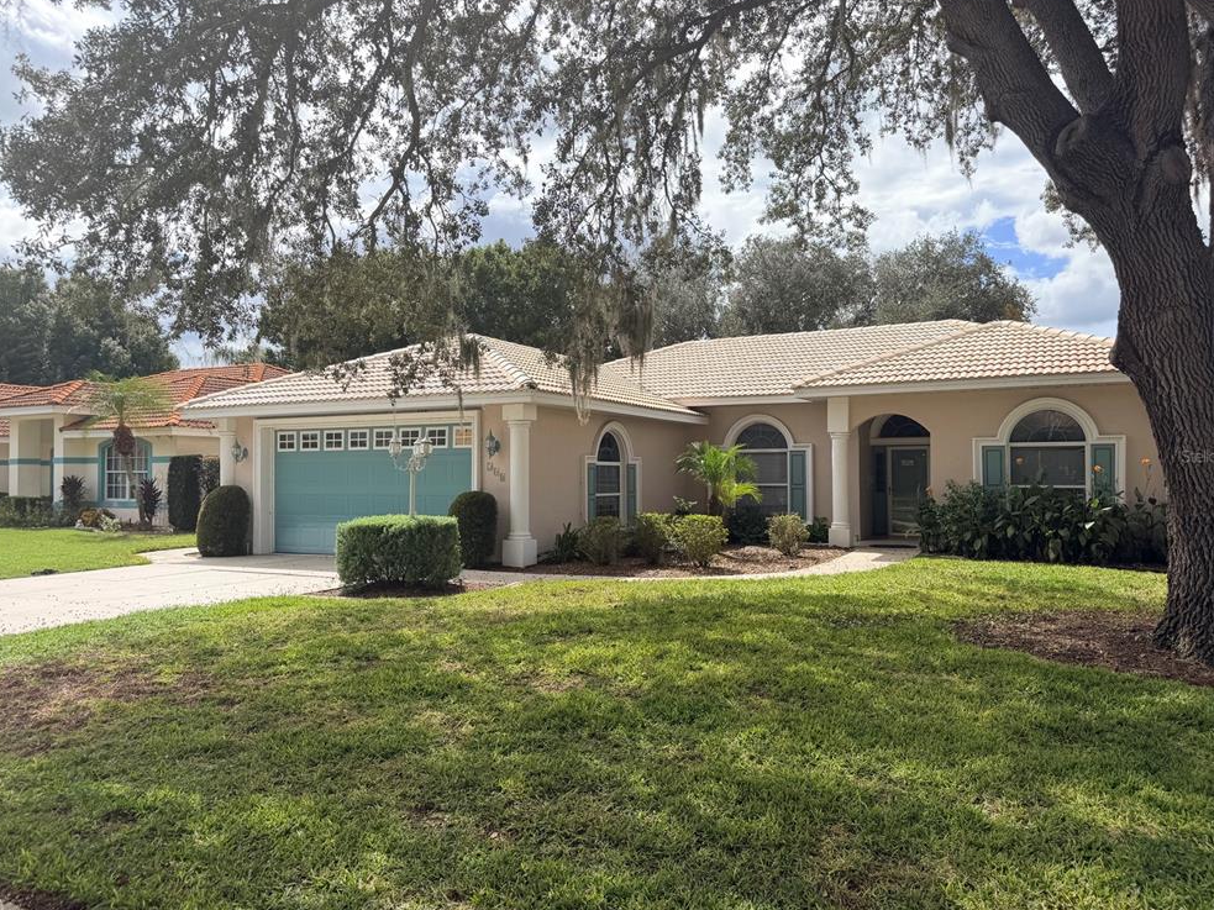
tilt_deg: +2.6
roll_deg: -0.3
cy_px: 456
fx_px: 877
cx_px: 624
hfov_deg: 69.4
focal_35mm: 25
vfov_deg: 54.9
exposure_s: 1/4975
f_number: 1.78
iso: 80
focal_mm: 6.76
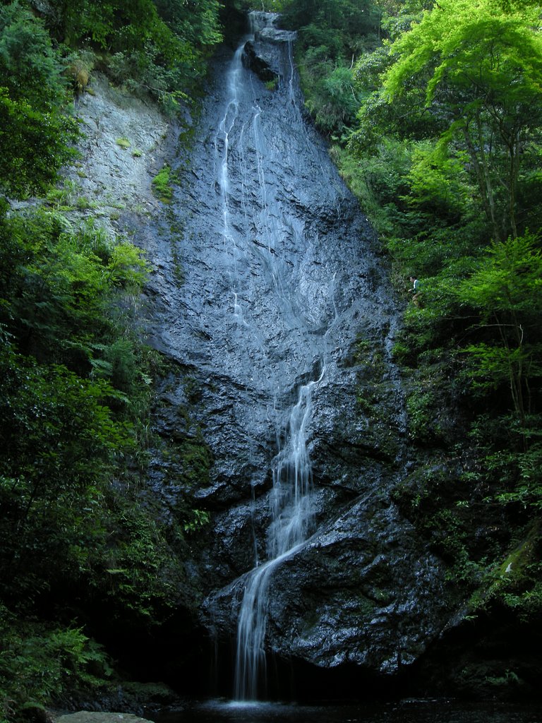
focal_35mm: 35
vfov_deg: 52.6
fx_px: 731
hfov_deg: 40.7
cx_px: 271
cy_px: 362
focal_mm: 7.5
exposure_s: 1/4
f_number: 7.6
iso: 64
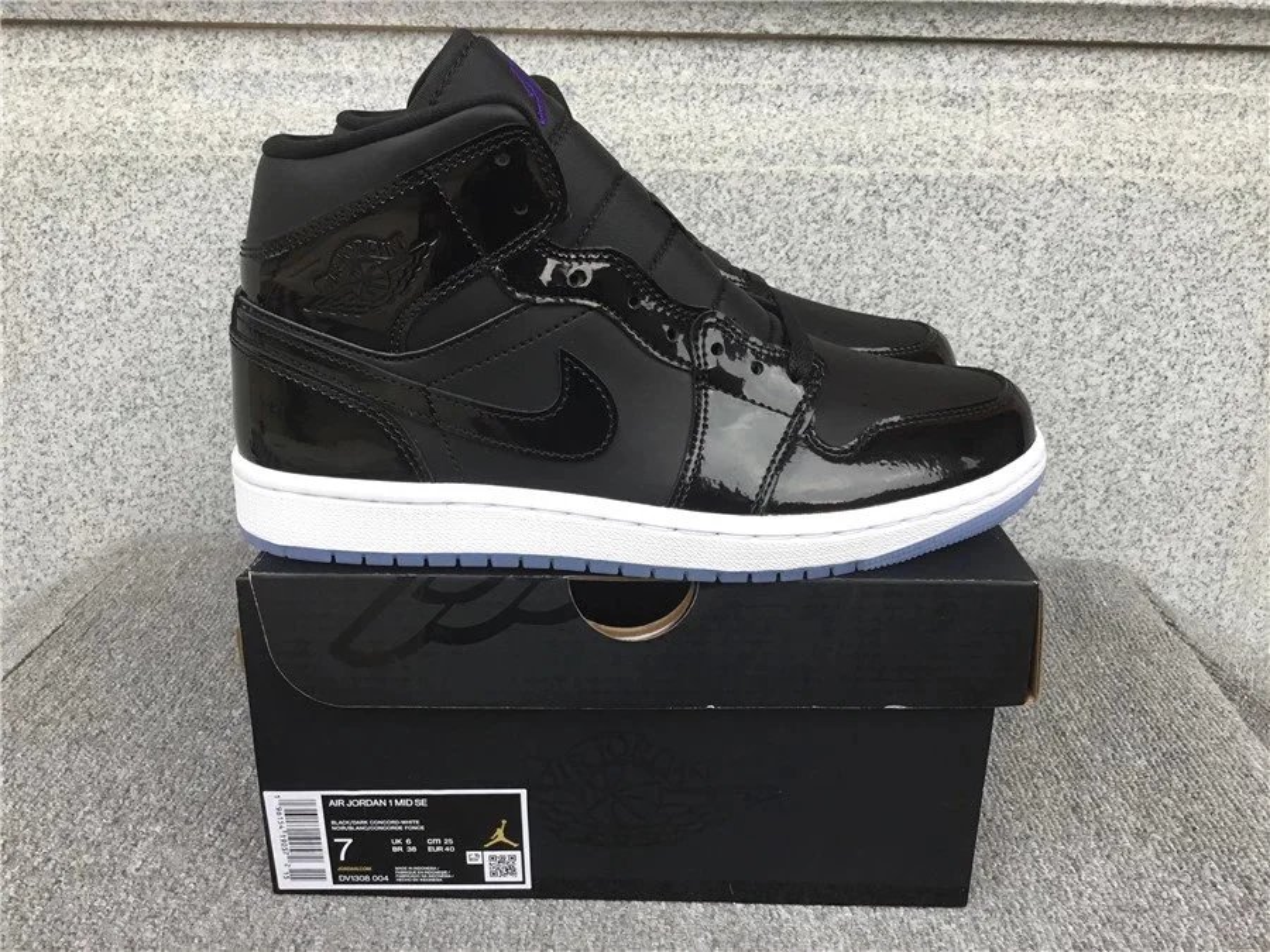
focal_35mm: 31
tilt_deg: -17.9
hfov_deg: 58.4
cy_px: 476
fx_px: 1137
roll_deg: -1.2
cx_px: 635
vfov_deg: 45.4
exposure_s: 1/100
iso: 40
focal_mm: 3.3
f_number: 2.4
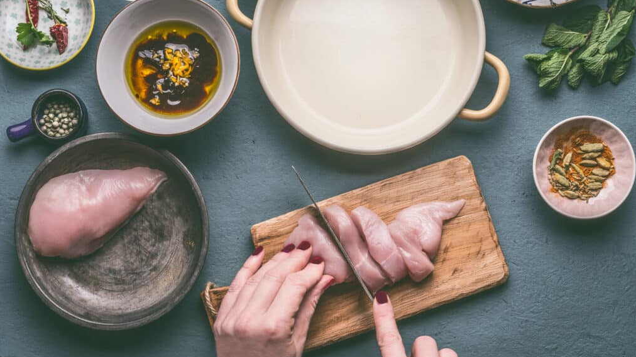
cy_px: 189
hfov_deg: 39.2
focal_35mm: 53
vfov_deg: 22.6
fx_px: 894
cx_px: 321
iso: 100
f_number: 11
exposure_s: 1/125
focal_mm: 50
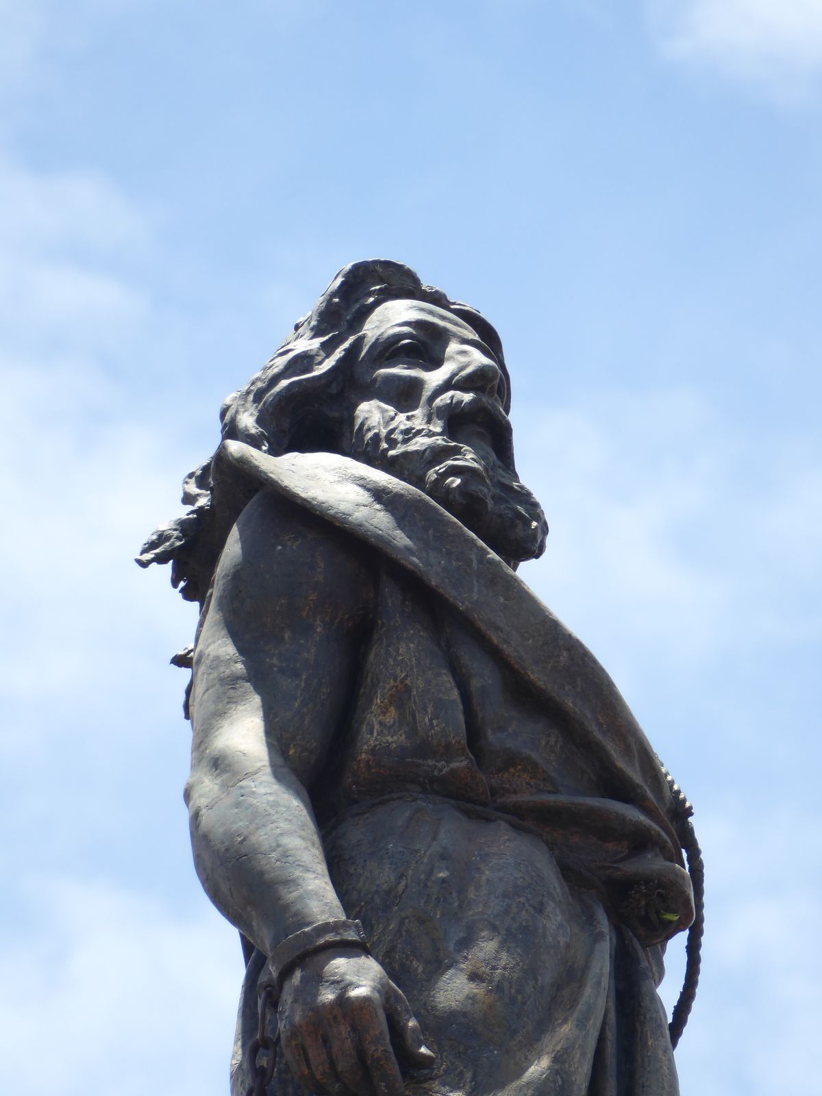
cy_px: 548
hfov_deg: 1.9
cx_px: 411
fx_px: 25329
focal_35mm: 800
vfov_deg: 2.5
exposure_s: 1/200
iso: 80
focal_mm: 129
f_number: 6.4
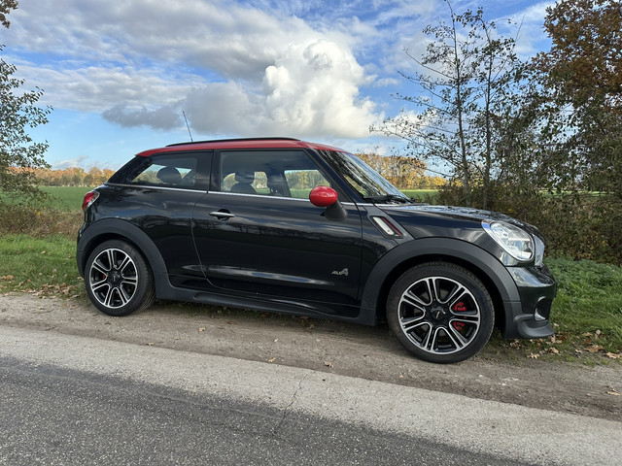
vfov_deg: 56.8
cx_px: 311
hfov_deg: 71.6
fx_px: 431
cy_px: 233
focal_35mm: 24
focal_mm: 6.86
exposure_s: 1/2410
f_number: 1.78
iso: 80
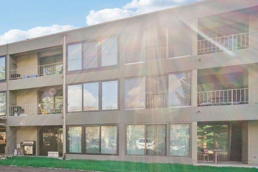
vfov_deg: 41.3
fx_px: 215
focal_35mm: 30
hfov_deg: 51.7
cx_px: 10
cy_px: 144
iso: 400
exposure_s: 1/160
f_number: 8
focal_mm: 10
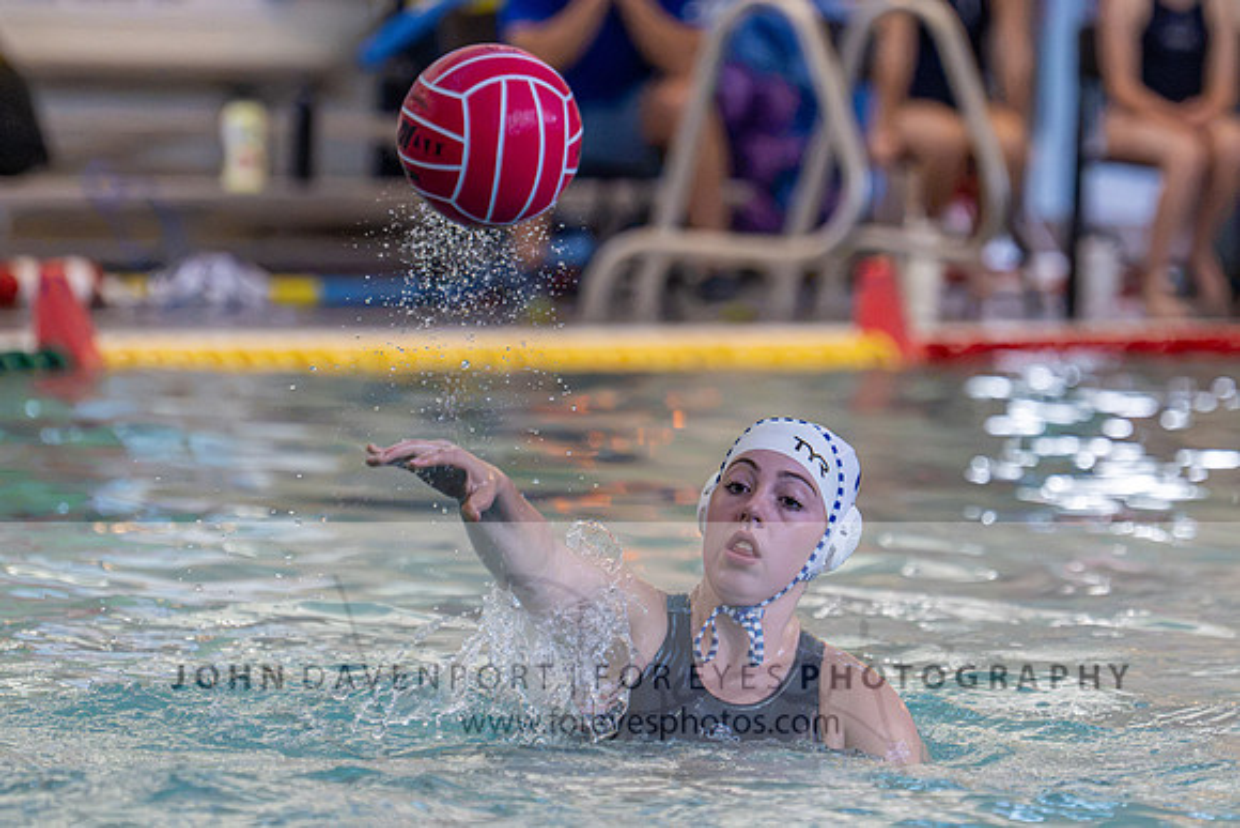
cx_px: 709
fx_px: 11733
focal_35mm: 341
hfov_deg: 6.0
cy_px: 391
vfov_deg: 4.0
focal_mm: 240
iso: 18000
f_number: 4
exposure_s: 1/1000
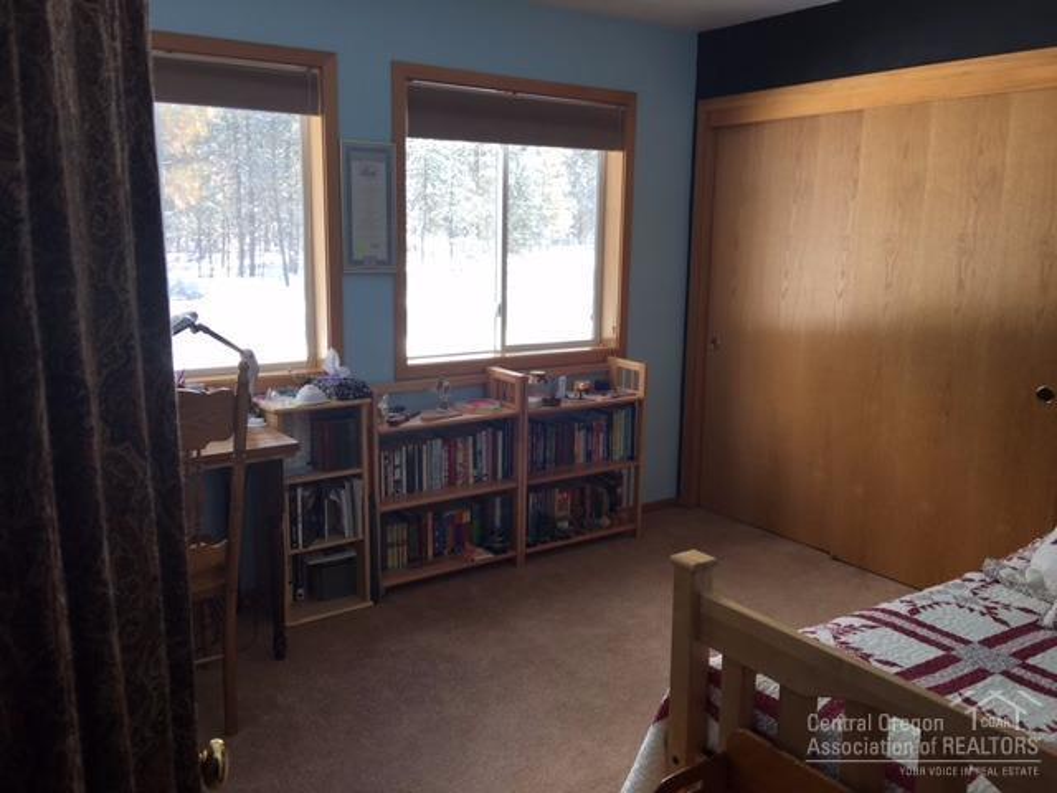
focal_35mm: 29
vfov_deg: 48.2
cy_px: 396
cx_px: 528
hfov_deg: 61.7
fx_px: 886
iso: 25
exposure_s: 1/60
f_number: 2.2
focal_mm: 4.15
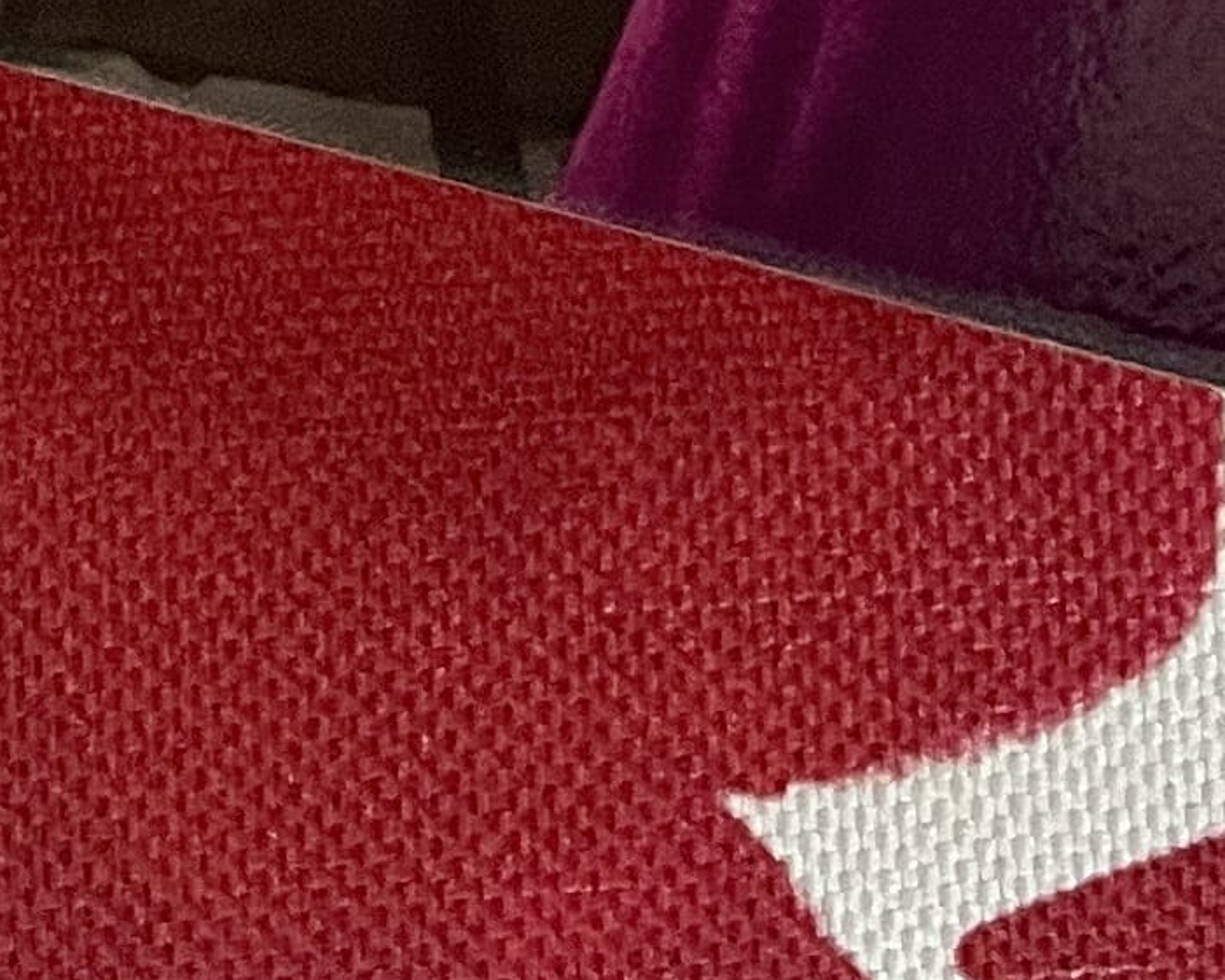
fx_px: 5294
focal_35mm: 146
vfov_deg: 8.0
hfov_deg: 13.2
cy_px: -2517
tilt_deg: -62.4
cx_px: 484
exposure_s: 1/60
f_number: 1.6
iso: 160
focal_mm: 4.2
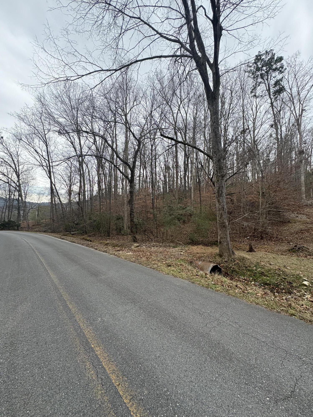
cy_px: 208
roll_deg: +0.0
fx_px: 169
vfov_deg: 102.1
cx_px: 156
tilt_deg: +5.2
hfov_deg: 85.7
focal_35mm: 14
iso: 100
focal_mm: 2.22
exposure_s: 1/99
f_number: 2.2
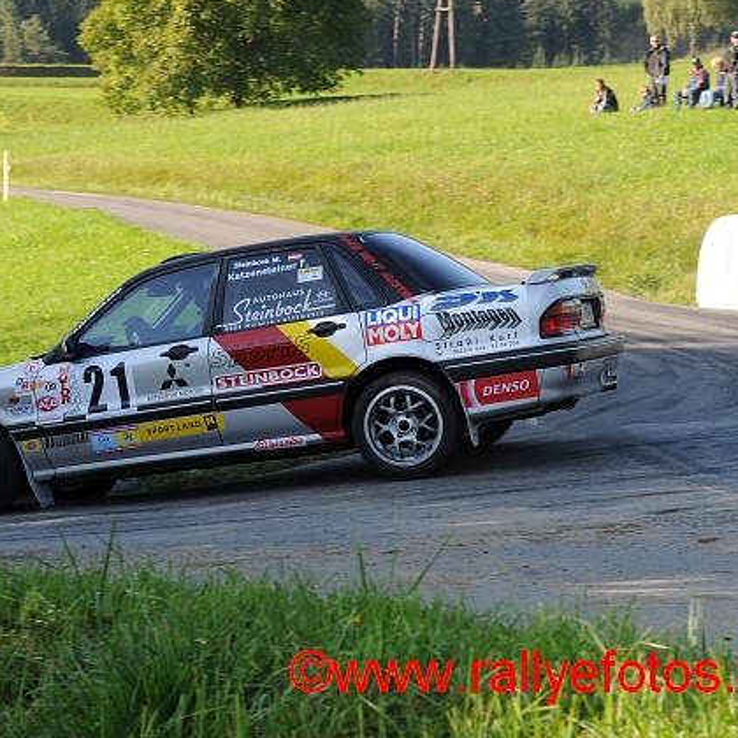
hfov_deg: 16.3
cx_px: 265
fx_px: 2572
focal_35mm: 107
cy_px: 366
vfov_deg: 16.3
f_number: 6.3
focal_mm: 55
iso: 250
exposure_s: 1/320
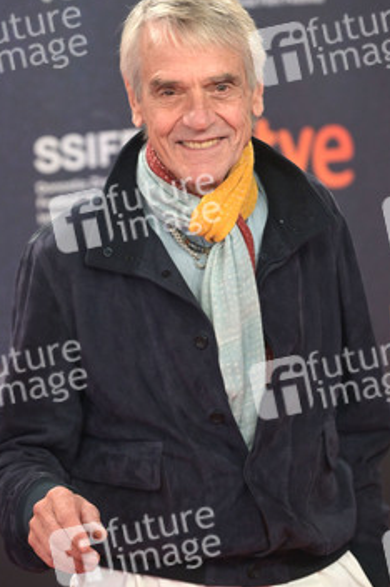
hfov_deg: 6.9
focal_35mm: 199
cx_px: 183
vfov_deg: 10.3
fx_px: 3240
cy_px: 297
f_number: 5
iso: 1600
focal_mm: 175
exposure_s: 1/500
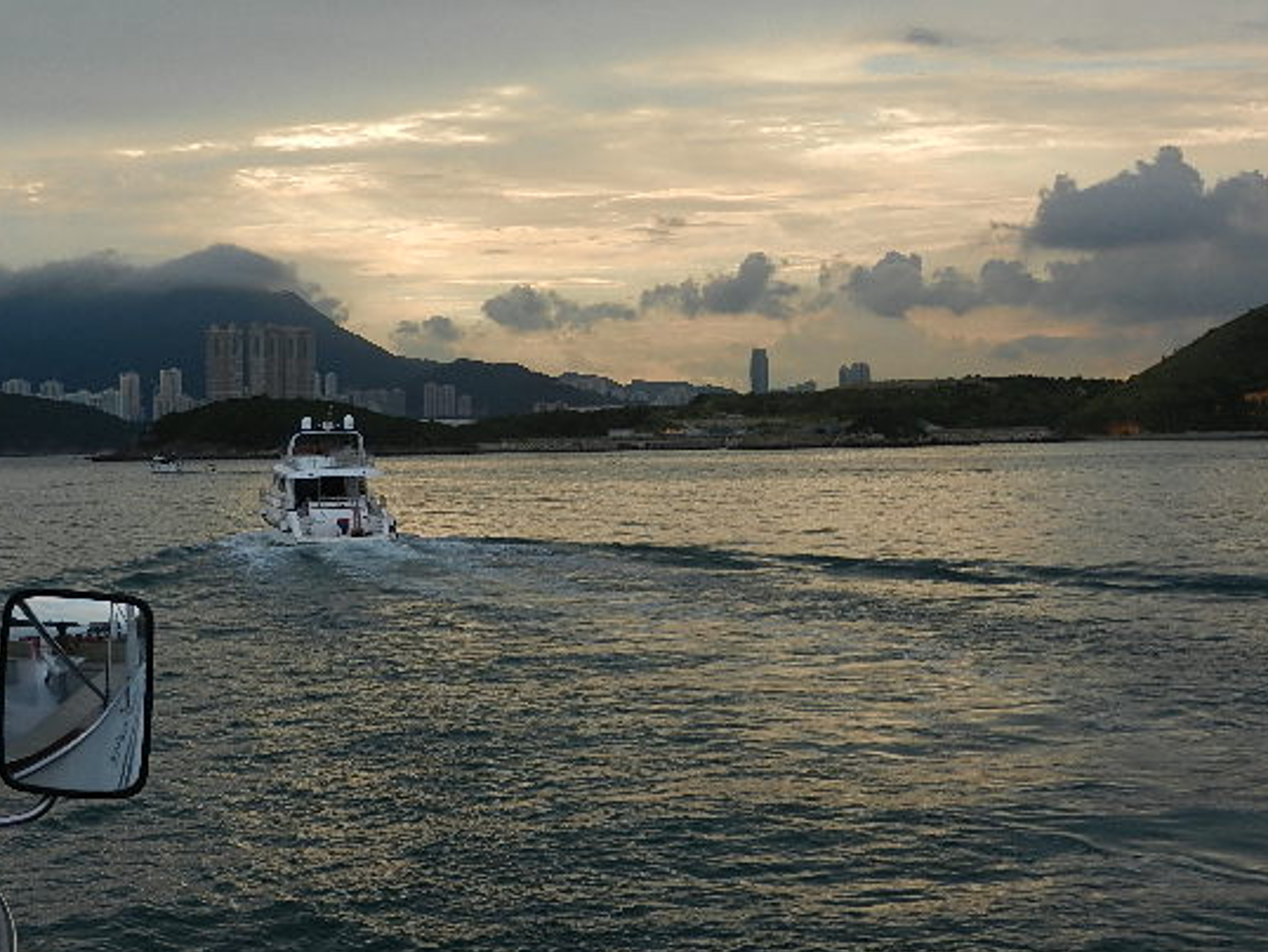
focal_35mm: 63
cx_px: 650
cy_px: 396
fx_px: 2309
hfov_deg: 30.7
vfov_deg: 23.3
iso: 160
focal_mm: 9.4
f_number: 4.4
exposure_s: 1/400
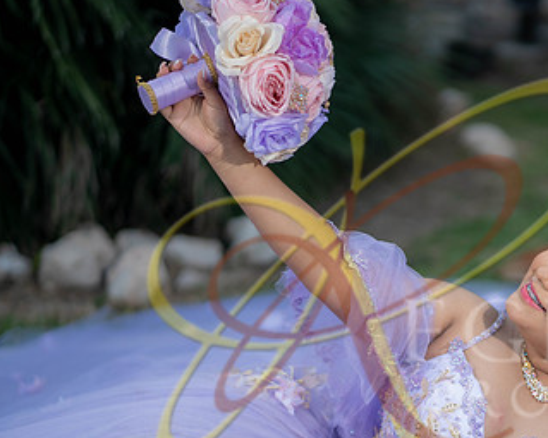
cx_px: 478
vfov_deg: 10.6
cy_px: 295
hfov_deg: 13.2
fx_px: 2351
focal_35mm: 145
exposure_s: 1/2000
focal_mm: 85
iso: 125
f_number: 1.8
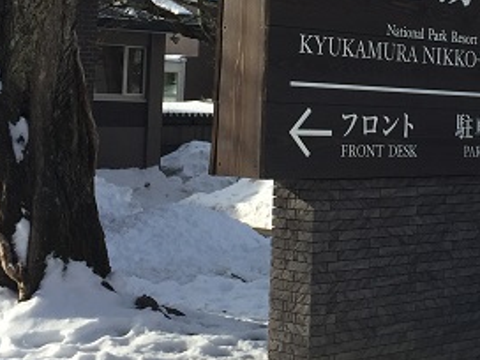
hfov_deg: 22.1
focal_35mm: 87
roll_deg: -2.9
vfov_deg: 16.7
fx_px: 1206
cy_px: 17
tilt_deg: +2.8
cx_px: 412
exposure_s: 1/1041
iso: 32
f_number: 2.2
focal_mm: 4.15
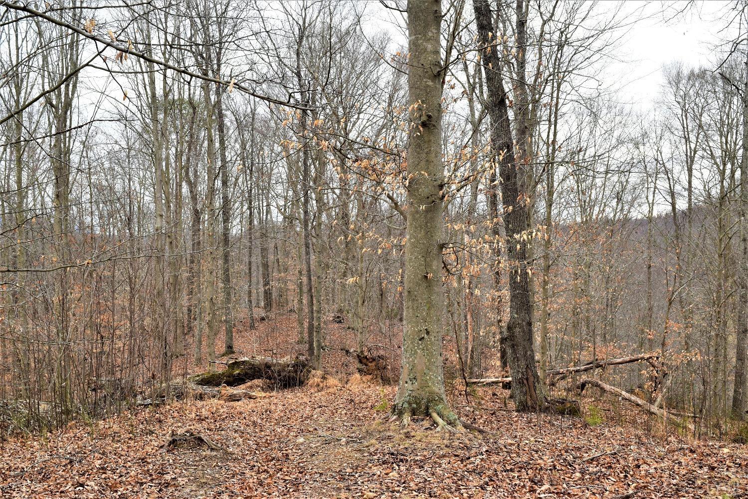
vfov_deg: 35.5
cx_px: 374
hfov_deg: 51.3
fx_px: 779
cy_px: 250
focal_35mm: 38
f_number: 9.5
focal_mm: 25
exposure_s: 1/180
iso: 400
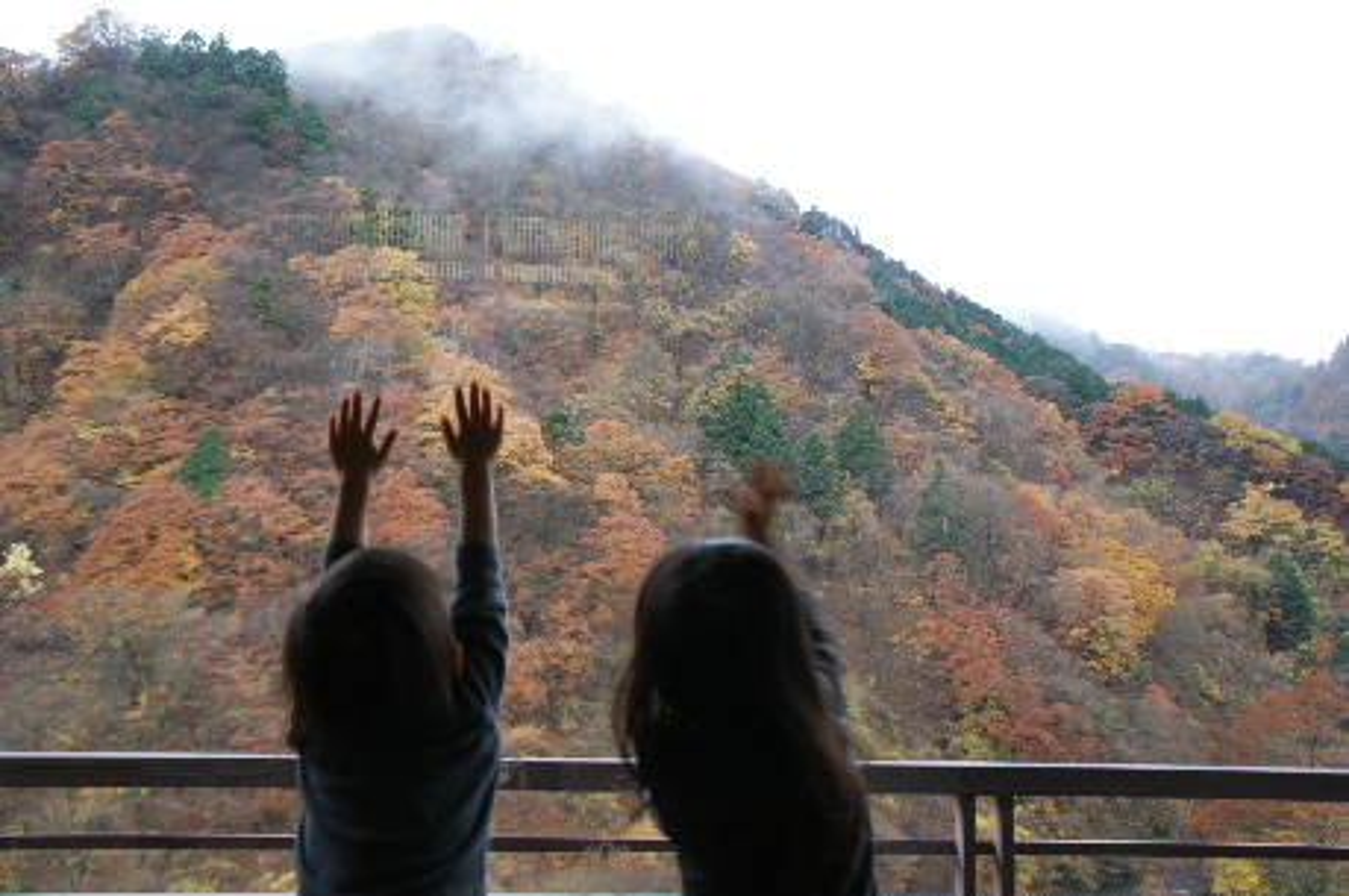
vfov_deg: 34.1
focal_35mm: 39
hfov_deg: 49.6
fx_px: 1460
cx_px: 674
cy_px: 448
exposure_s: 1/40
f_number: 4.5
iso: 100
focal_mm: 26
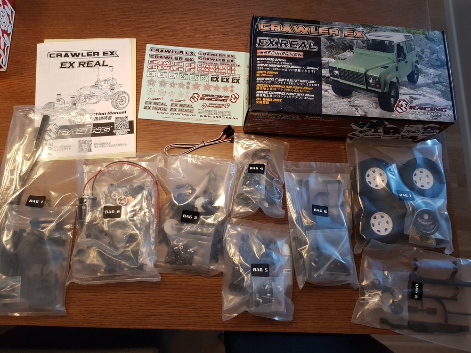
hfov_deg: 67.3
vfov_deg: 53.1
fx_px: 354
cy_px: 176
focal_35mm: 26
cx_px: 236
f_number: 1.7
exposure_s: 1/22
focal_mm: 4.2
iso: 200
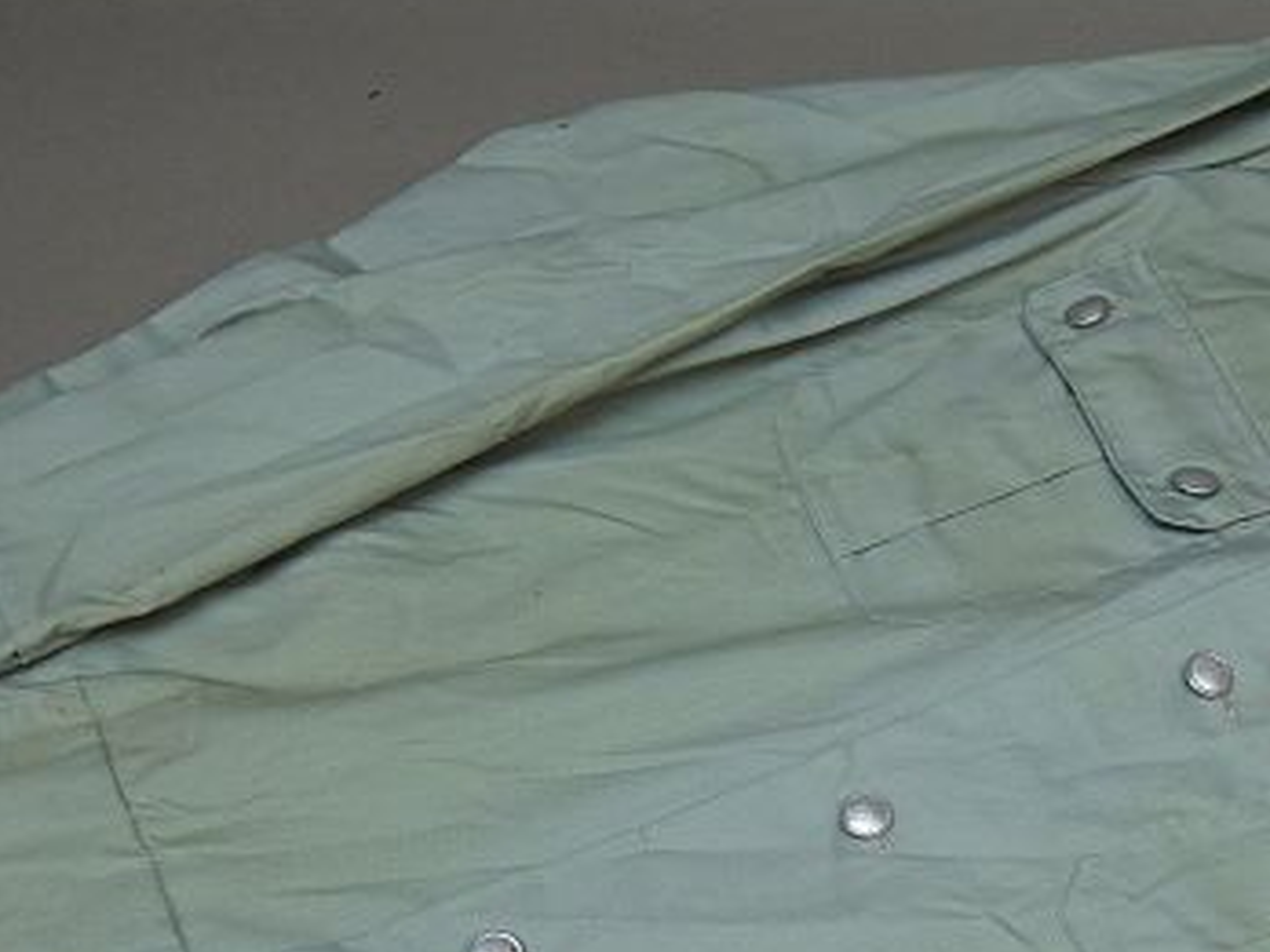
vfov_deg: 22.6
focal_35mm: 62
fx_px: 2275
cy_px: 985
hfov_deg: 30.3
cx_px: 1040
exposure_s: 1/60
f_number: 2.8
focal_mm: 4.8
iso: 100
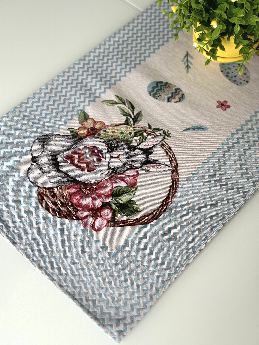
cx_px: 130
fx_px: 479
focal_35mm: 48
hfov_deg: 30.3
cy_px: 172
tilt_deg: -58.3
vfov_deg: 39.7
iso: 80
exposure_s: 1/121
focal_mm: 6.86
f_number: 1.78
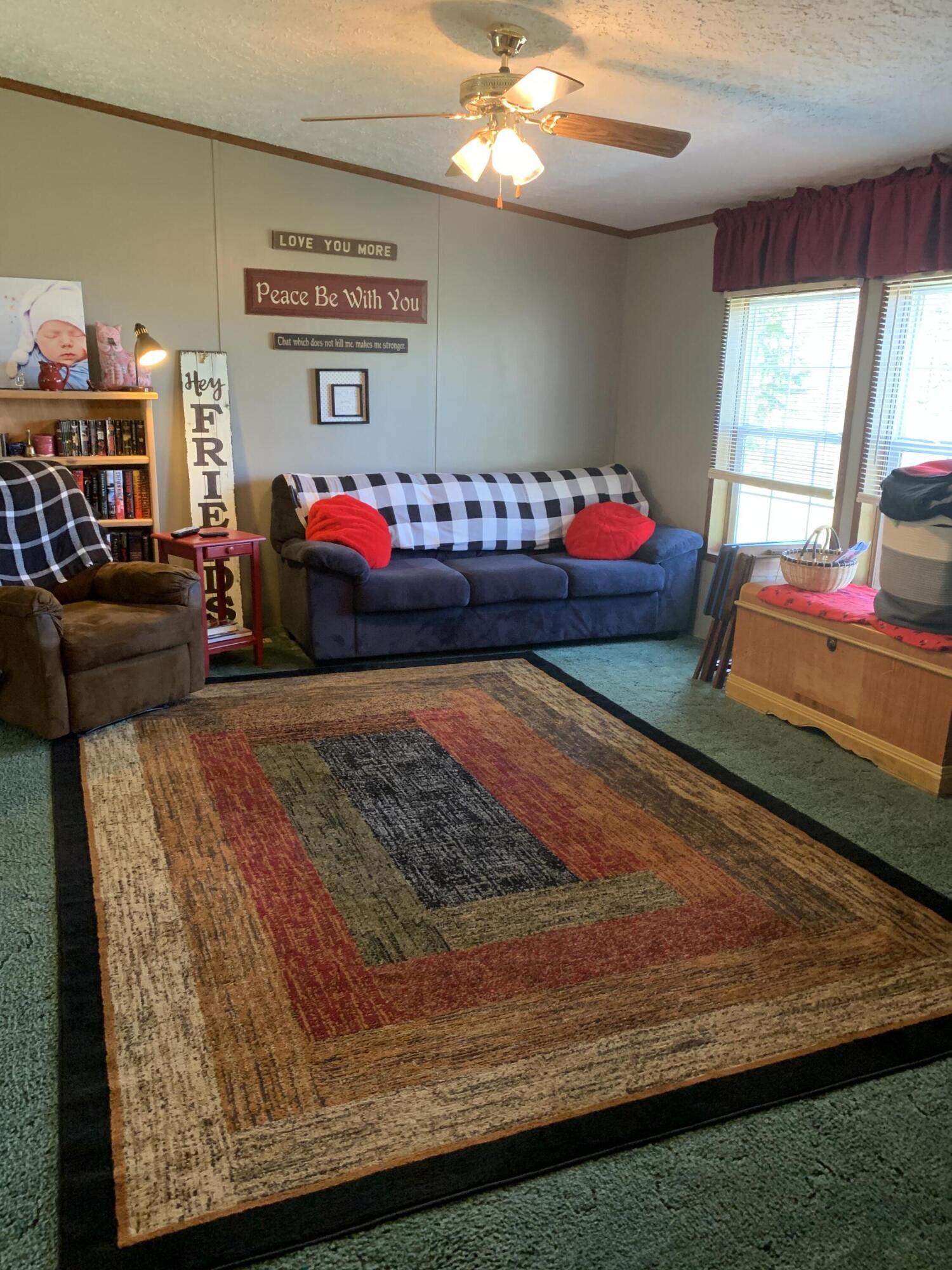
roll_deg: -0.6
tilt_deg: -14.9
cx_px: 476
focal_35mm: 26
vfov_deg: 67.3
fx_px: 953
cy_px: 635
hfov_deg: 53.1
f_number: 1.8
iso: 320
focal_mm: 4.25
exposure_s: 1/40
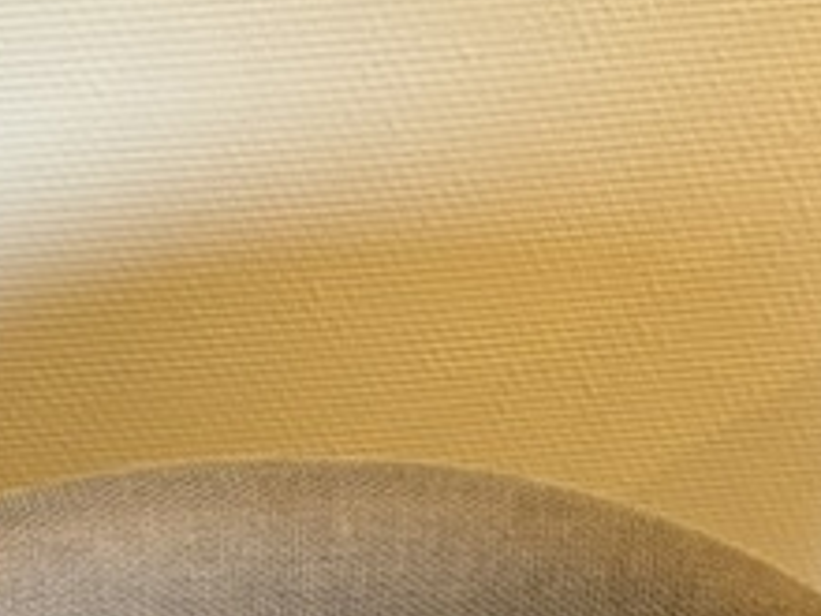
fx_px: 2870
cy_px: 1314
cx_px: -355
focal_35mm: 121
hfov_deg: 15.2
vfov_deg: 10.9
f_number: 1.6
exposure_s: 1/50
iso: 160
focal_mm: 5.96
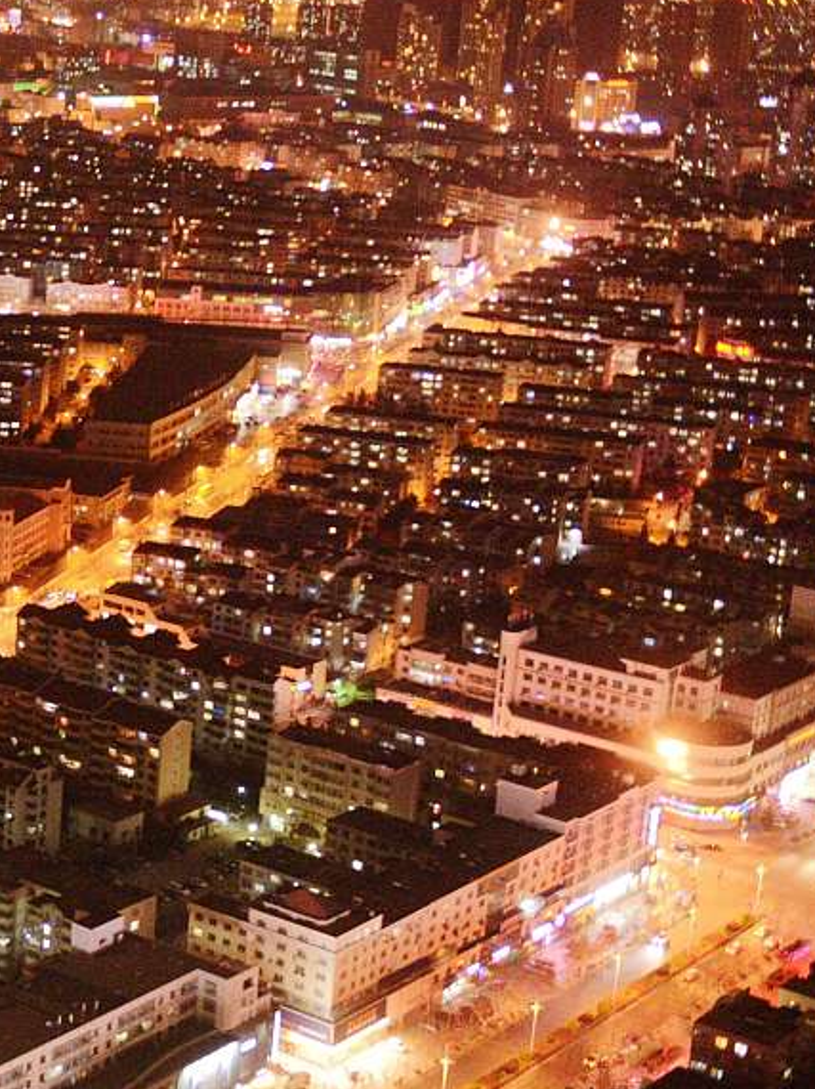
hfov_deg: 18.0
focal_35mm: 77
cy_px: 586
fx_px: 2419
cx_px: -214
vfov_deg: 25.3
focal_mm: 38
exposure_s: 1/25
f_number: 2.8
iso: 6400
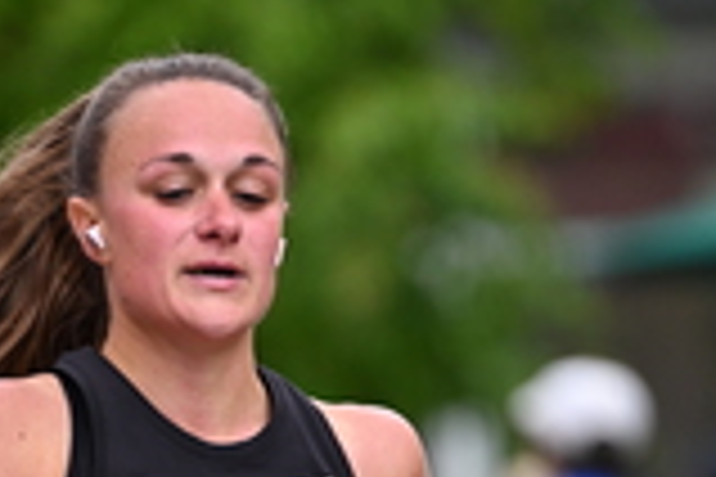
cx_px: 250
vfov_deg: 2.0
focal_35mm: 691
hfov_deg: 3.0
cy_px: 612
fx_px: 13742
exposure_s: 1/2000
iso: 640
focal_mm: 200
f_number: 2.8
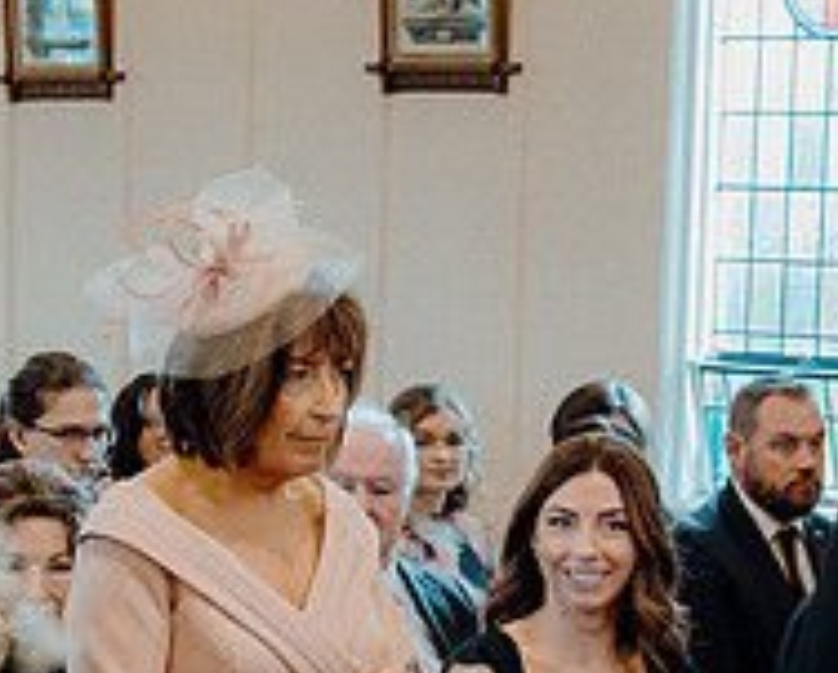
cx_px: 508
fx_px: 3229
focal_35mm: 130
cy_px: 733
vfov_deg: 11.7
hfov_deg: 14.8
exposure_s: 1/160
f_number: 3.5
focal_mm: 30
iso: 2500
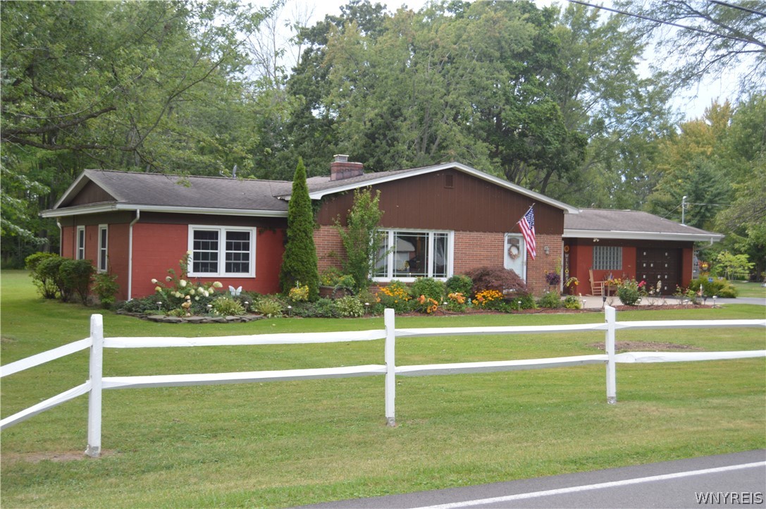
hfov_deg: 42.4
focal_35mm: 46
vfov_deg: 28.9
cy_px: 254
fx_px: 988
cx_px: 383
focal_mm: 31
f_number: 5
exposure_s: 1/100
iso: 400
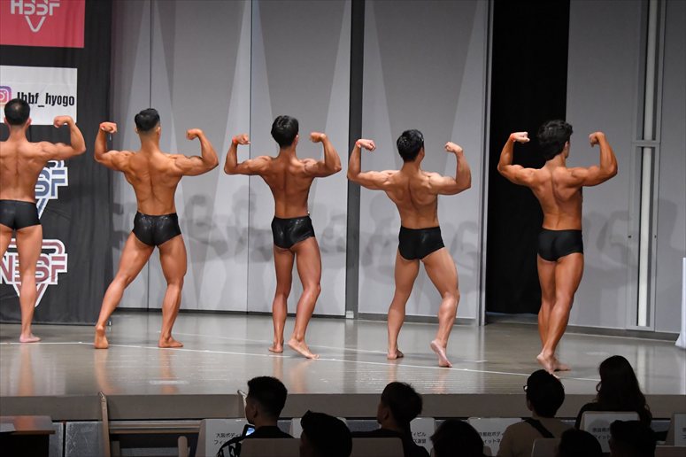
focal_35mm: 127
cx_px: 343
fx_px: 2419
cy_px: 228
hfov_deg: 16.1
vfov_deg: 10.8
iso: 6400
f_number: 5.6
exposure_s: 1/400
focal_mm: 85
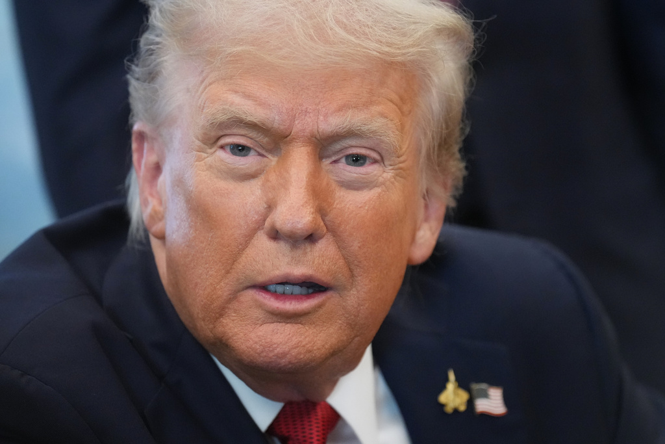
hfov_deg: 6.9
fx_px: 5542
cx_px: 332
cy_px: 222
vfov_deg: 4.6
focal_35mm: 300
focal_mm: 200
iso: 5000
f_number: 2.8
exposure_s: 1/320
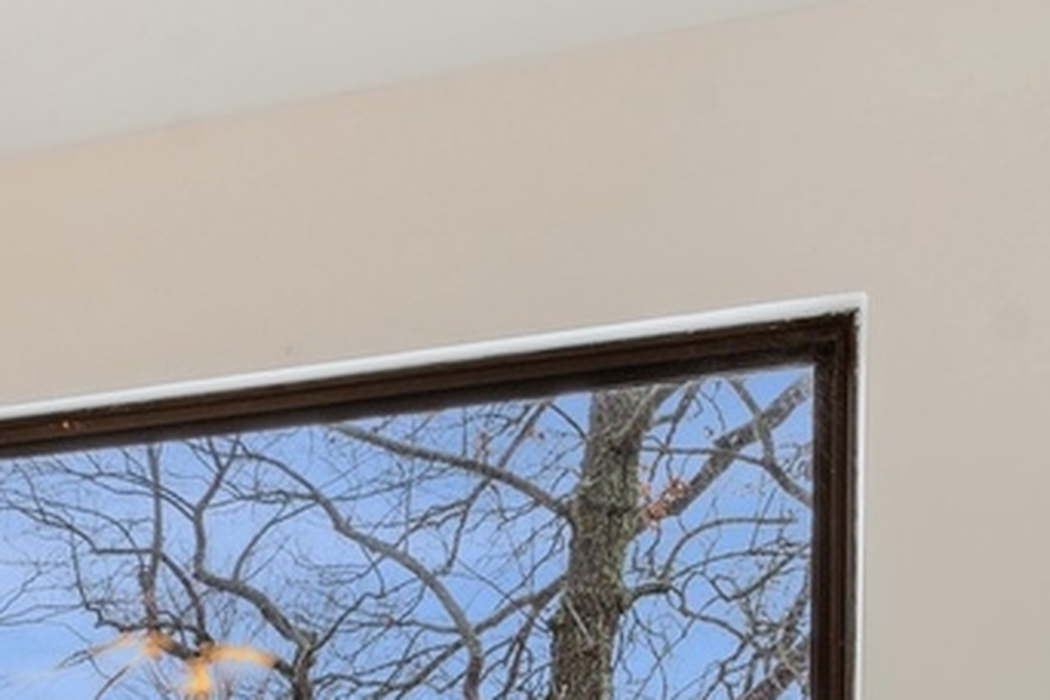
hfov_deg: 22.2
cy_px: 1010
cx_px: -626
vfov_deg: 17.5
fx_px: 2071
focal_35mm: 71
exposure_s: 1/8
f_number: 9.5
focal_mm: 15
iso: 200
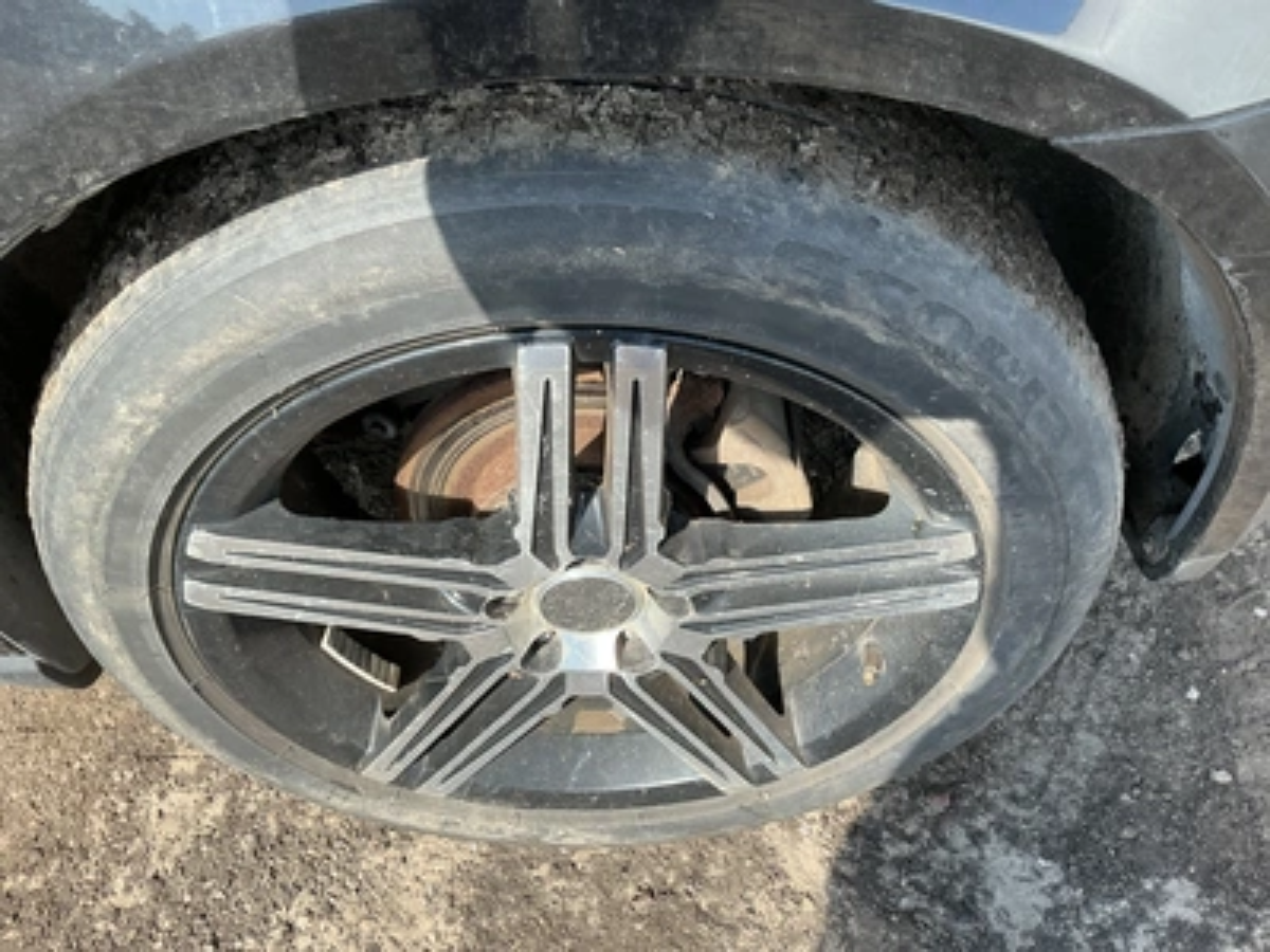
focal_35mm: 28
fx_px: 1027
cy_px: 476
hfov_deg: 63.4
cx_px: 635
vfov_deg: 49.7
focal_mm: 3
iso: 25
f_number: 1.8
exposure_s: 1/403
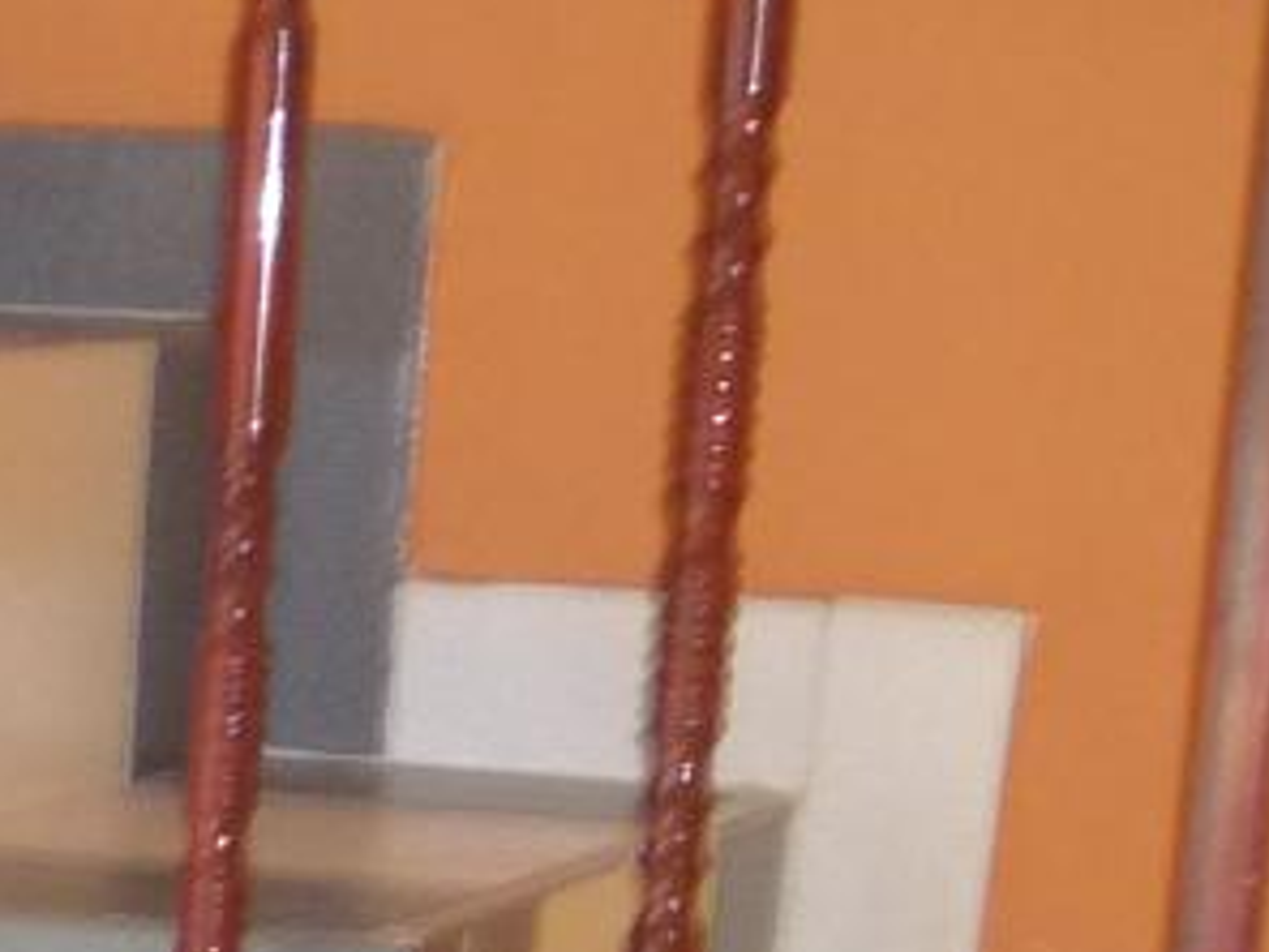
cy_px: 2166
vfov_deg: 7.6
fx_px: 6782
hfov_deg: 9.7
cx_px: -1595
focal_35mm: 185
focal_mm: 5.2
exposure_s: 1/30
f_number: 3.3
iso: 200
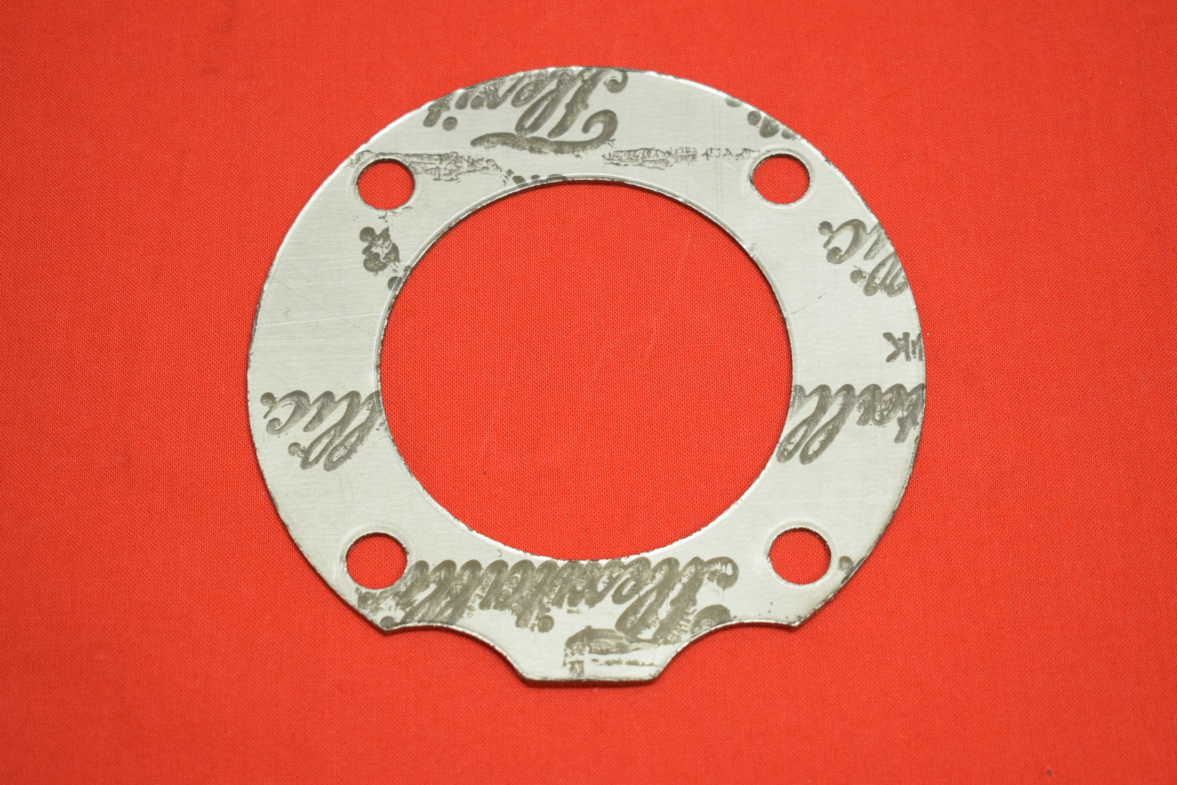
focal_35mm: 70
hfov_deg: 28.8
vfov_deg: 19.5
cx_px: 590
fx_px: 2288
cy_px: 377
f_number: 5
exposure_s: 1/125
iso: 1600
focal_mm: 40
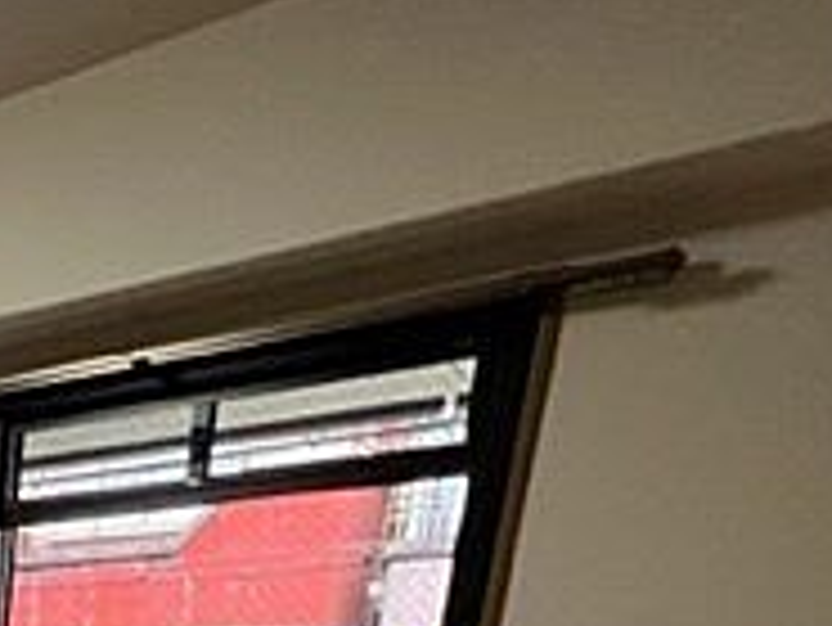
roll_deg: +0.6
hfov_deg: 28.2
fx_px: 1082
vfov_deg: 22.7
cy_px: 1054
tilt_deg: -15.1
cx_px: -409
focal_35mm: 45
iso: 160
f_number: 1.8
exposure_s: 1/99
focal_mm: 1.57
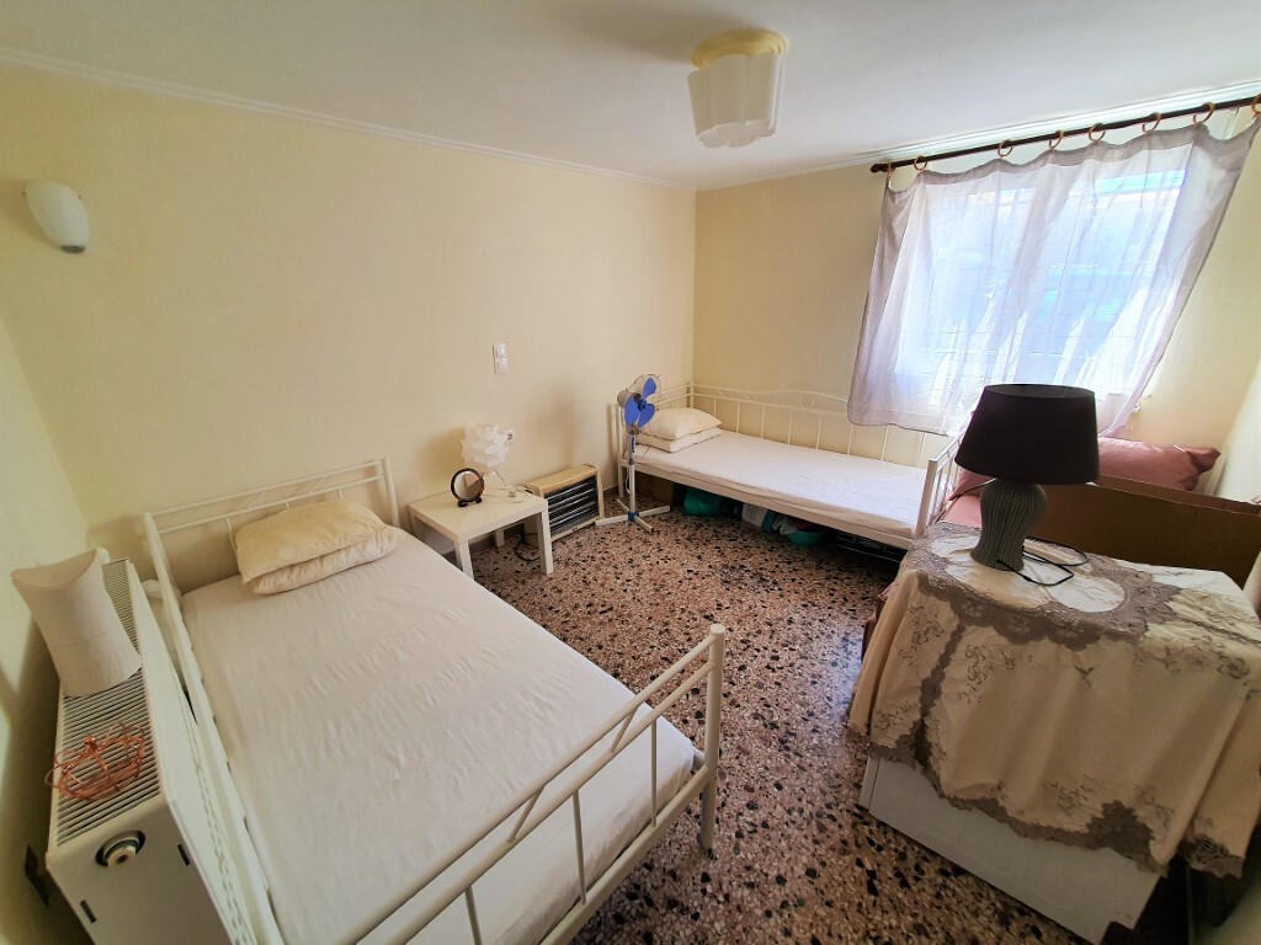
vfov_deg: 89.9
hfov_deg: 106.2
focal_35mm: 13
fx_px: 474
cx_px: 630
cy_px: 472
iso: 64
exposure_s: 1/50
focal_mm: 1.8
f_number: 2.2
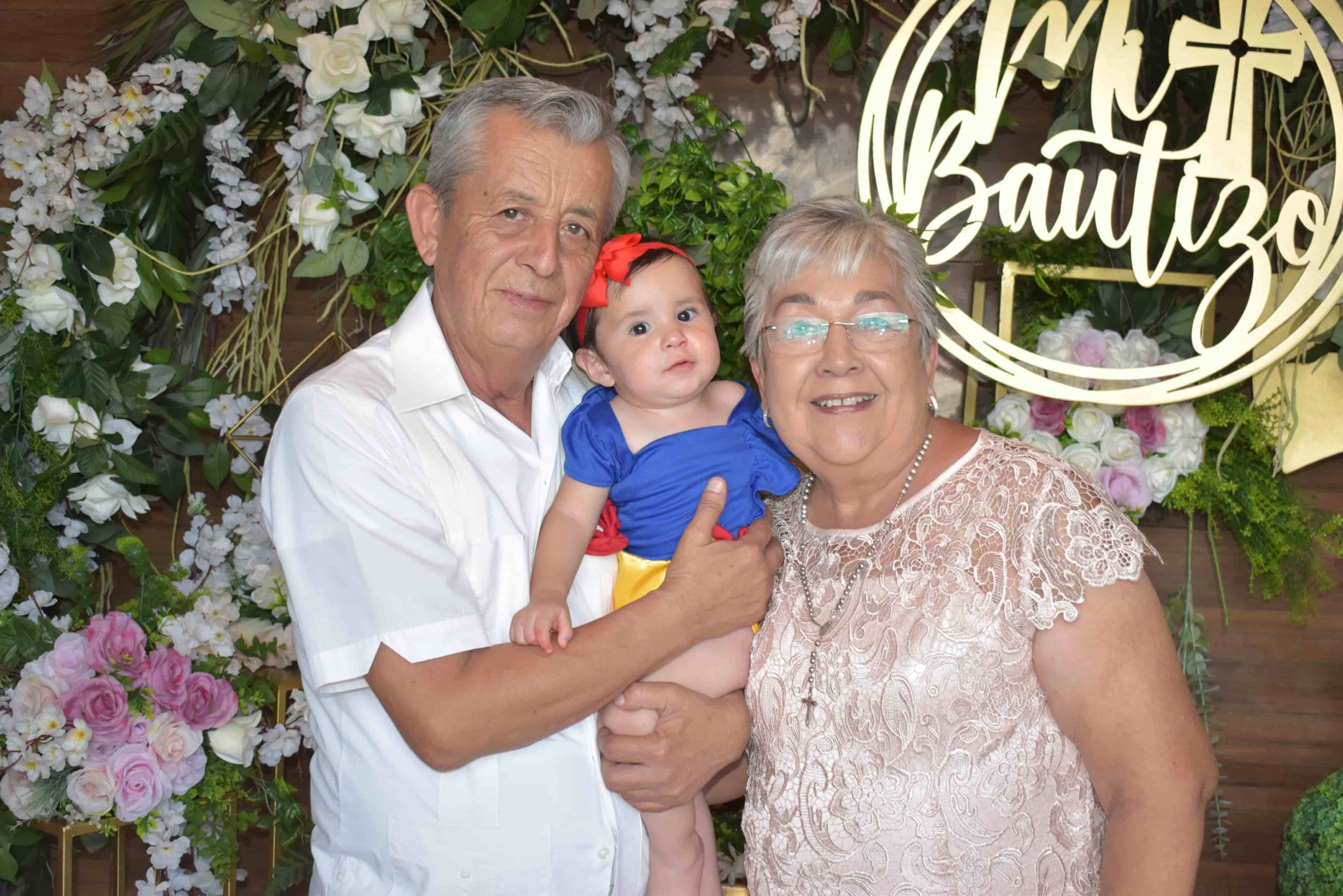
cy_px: 448
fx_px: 1735
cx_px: 672
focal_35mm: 46
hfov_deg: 42.3
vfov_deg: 28.9
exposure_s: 1/80
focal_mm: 31
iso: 800
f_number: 4.2
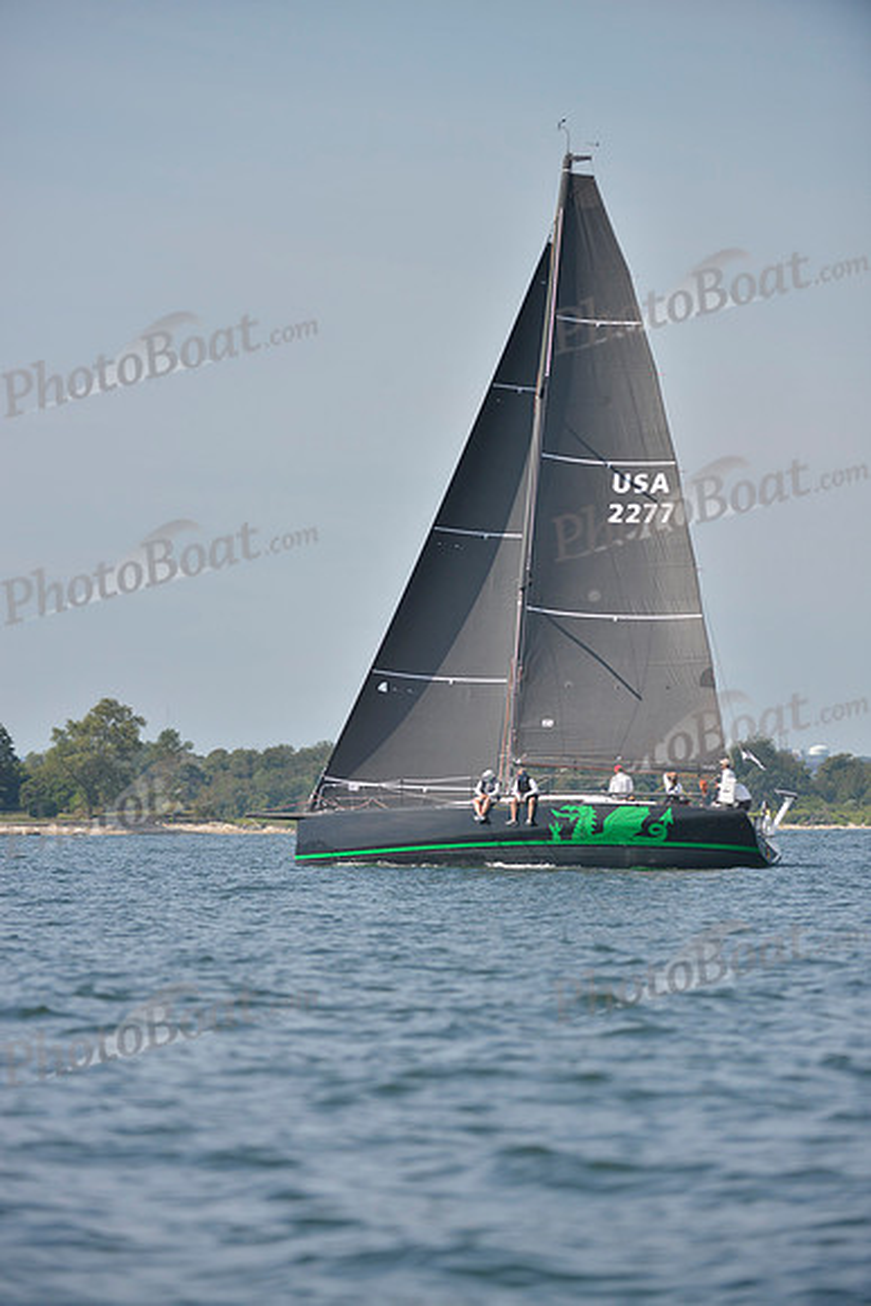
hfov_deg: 6.9
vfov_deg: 10.3
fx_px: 7253
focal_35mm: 200
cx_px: 436
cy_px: 653
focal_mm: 200
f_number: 4
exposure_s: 1/2500
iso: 280
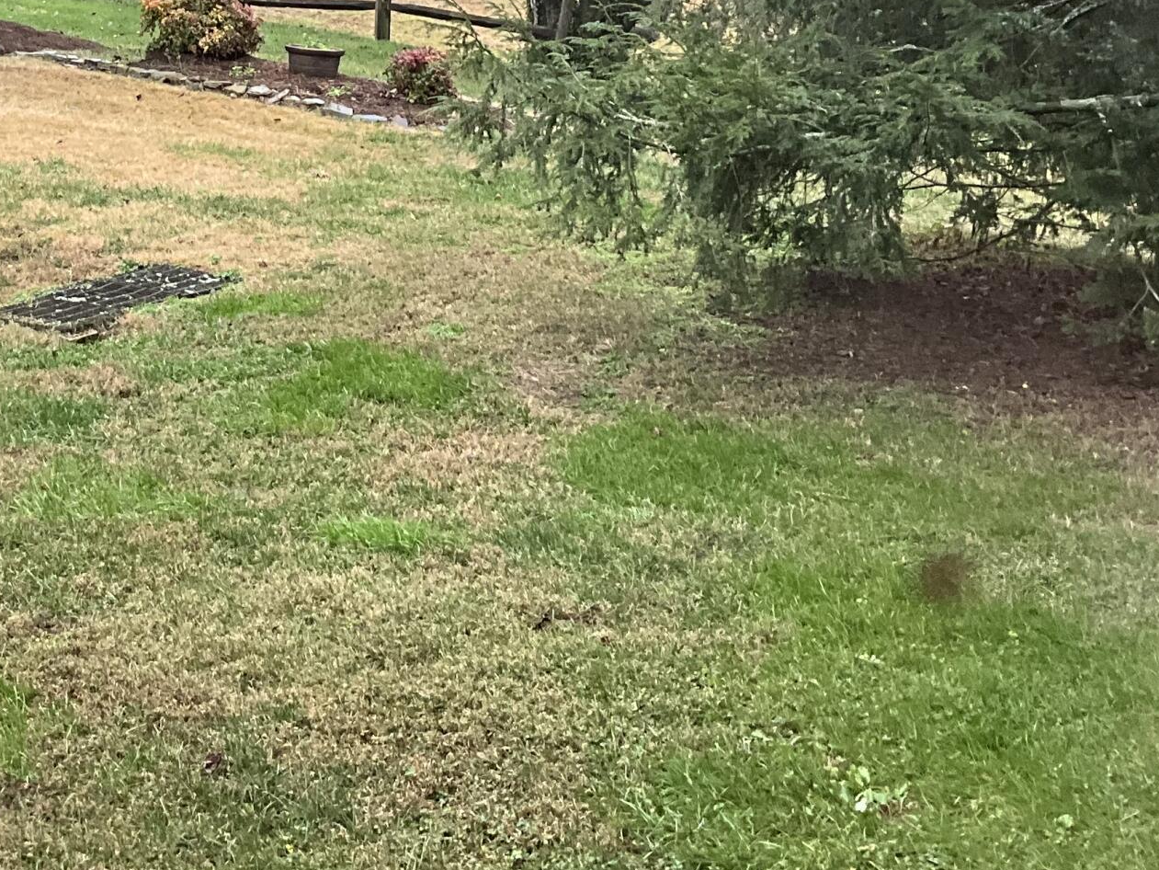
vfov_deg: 20.9
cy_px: 86
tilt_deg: -7.2
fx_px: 2310
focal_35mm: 69
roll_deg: -0.6
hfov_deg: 27.7
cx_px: 254
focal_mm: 3
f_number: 1.8
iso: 64
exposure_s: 1/60
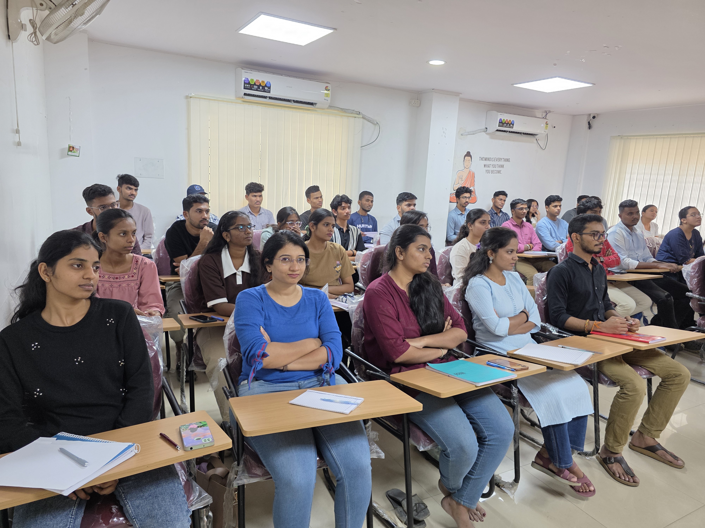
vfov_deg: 58.9
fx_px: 468
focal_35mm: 23
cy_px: 264
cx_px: 352
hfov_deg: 73.9
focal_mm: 6.3
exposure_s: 1/100
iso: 250
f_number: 1.7
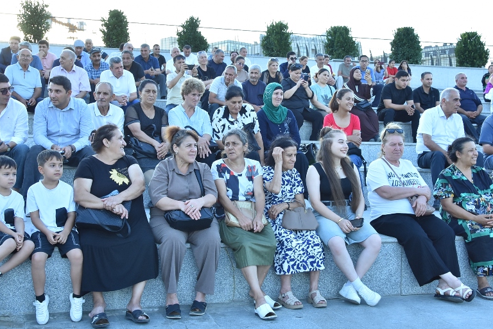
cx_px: 245
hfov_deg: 35.6
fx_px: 767
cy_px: 153
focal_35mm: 56
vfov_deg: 24.2
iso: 320
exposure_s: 1/125
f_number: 6.3
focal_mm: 28
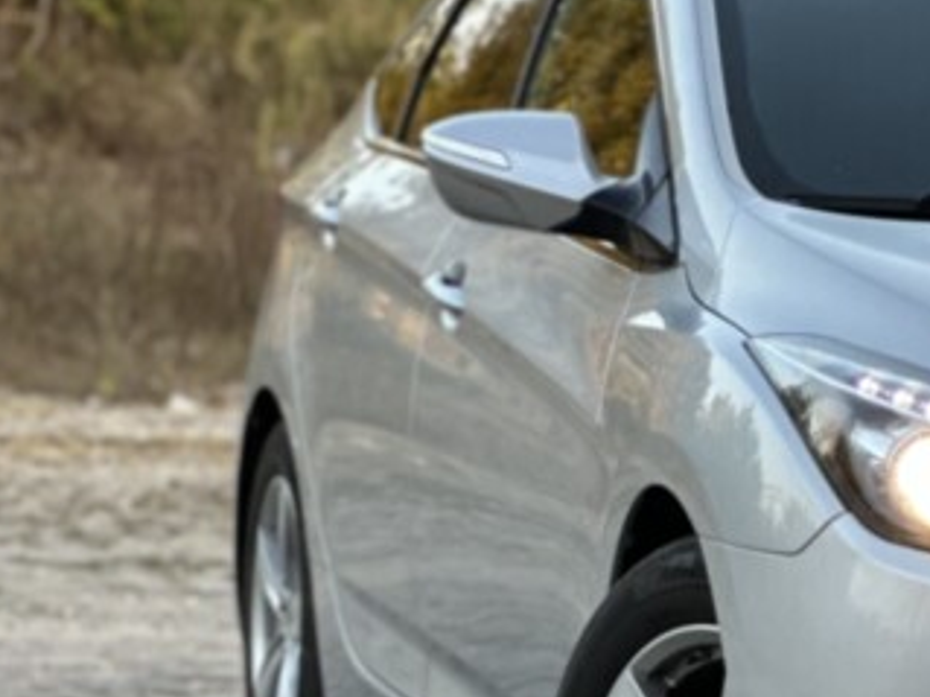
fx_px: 6633
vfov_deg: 6.0
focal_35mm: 247
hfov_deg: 7.9
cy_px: 595
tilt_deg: -1.2
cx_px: 1318
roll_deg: -0.6
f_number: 2.8
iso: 64
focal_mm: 9
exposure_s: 1/78
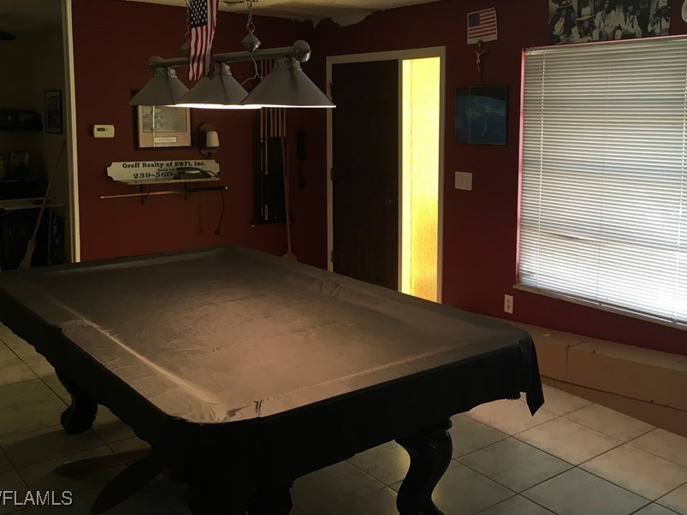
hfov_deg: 49.9
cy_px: 189
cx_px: 406
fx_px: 734
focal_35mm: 37
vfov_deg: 38.4
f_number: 2.2
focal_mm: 4.15
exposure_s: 1/30
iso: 50
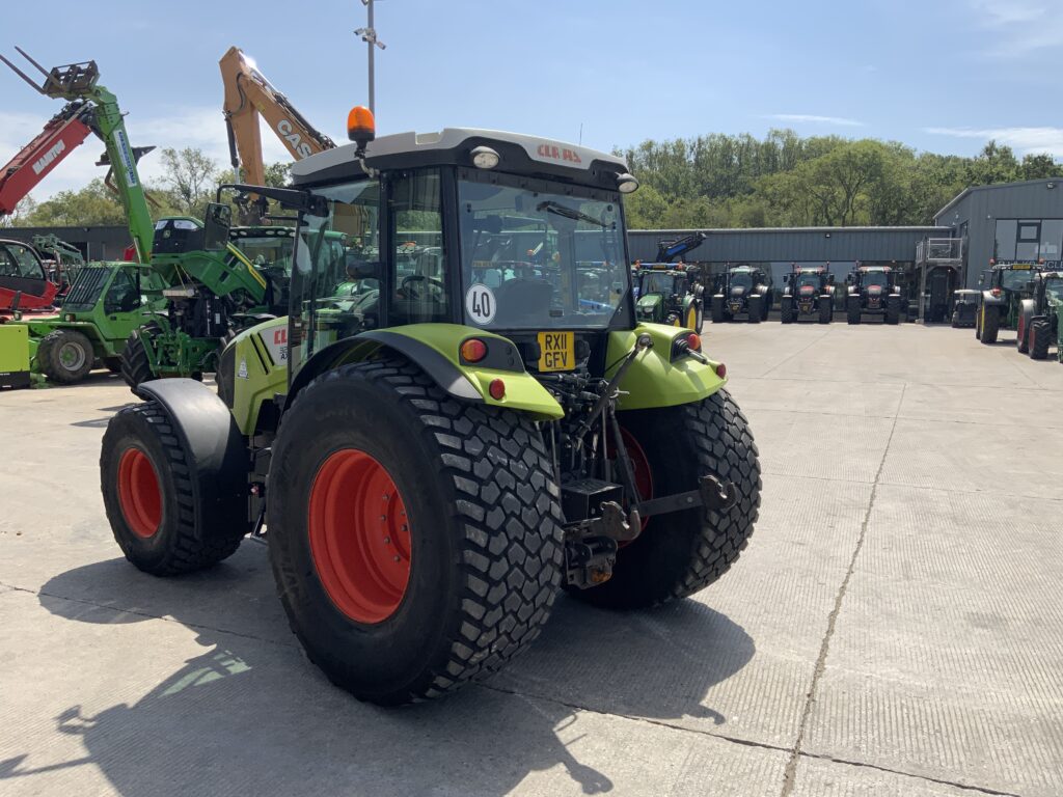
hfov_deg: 61.7
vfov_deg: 48.2
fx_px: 891
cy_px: 398
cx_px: 532
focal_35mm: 29
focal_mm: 3
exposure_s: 1/1912
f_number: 1.8
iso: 16
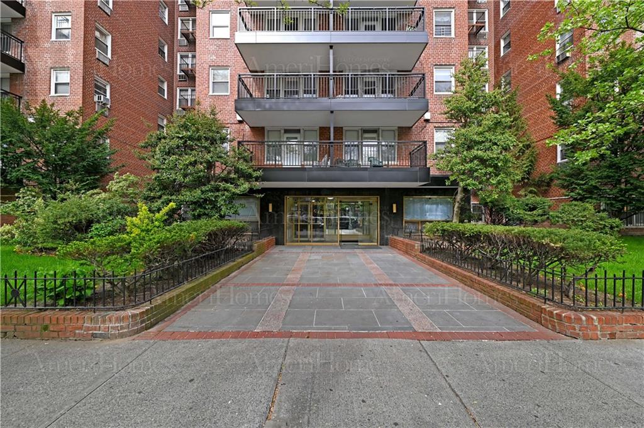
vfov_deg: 81.1
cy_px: 214
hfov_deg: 104.3
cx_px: 322
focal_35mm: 14
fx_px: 250
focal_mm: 14
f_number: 5.6
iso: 125
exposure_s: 1/250
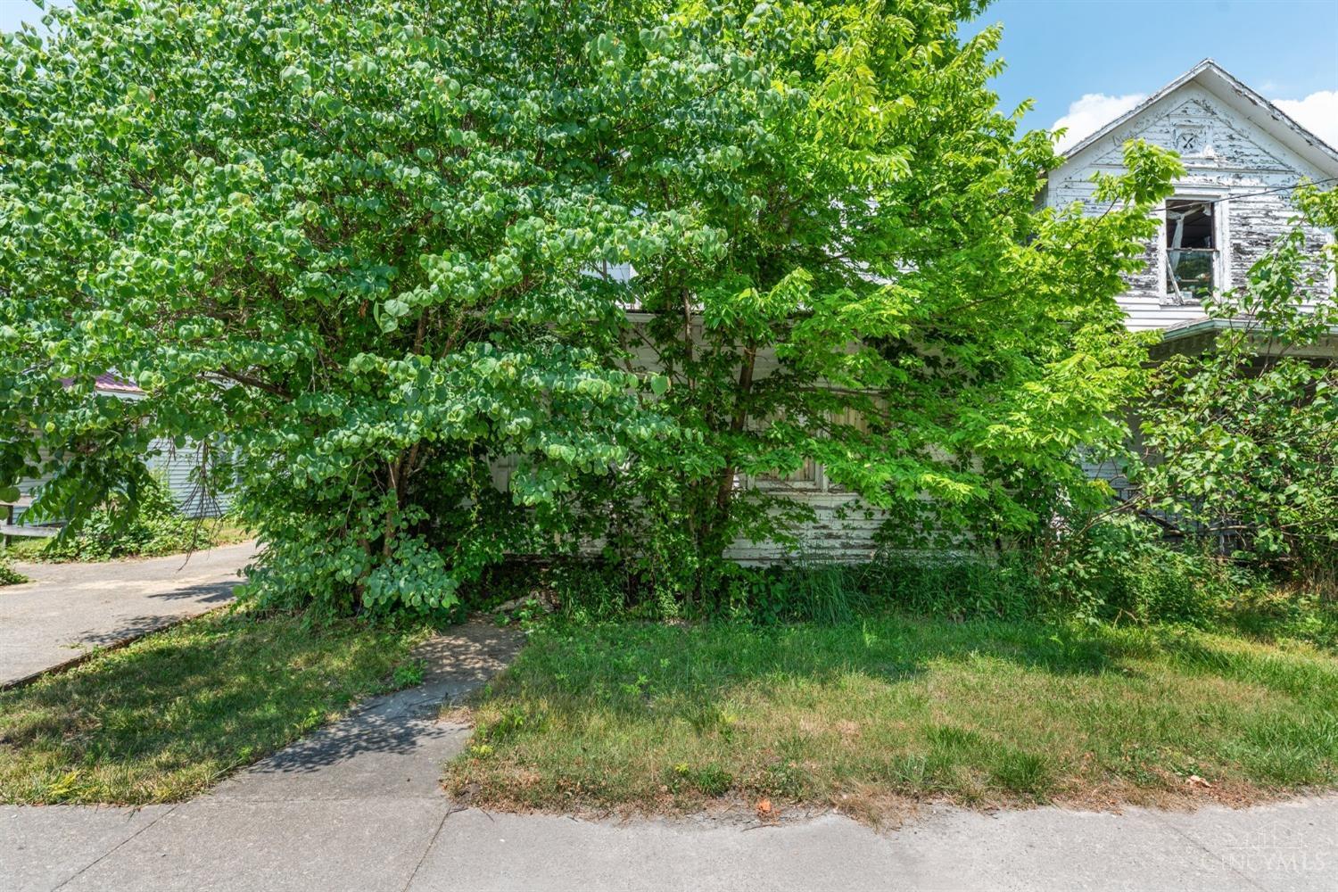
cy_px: 446
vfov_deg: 70.4
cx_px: 669
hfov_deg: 93.3
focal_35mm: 17
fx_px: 632
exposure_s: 1/160
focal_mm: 17
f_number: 5.6
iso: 100
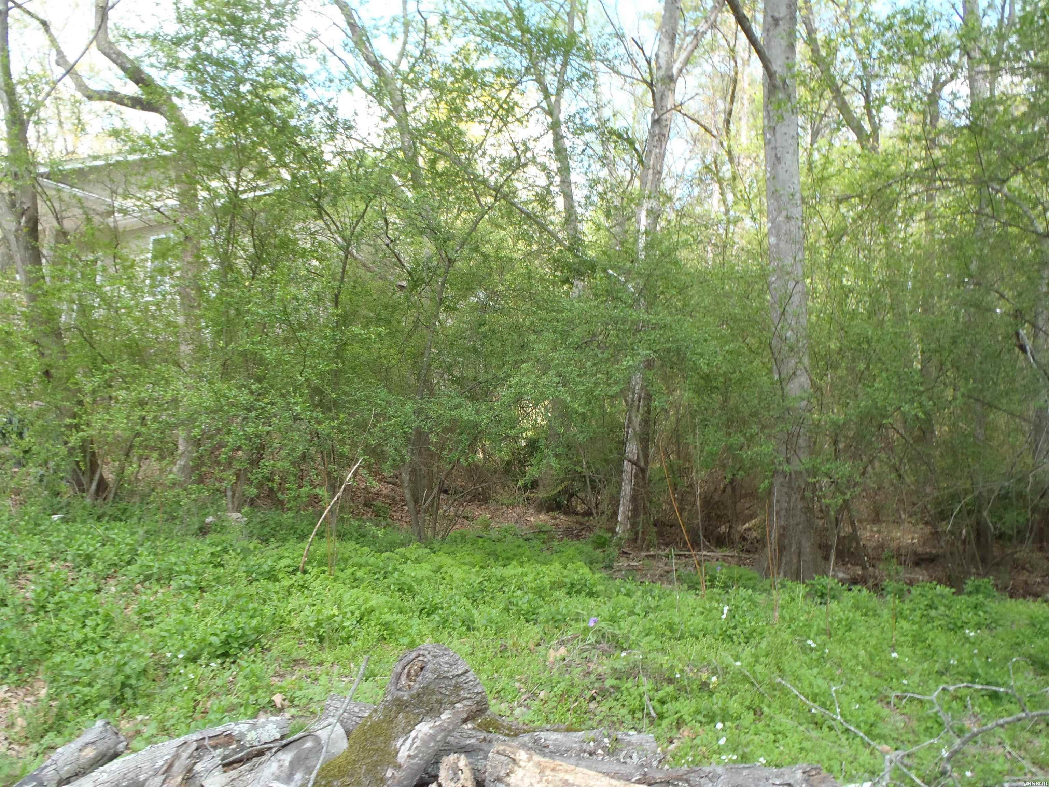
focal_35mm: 28
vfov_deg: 49.7
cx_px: 524
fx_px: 849
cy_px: 394
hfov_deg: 63.4
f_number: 3.9
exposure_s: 1/60
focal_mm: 5
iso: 100
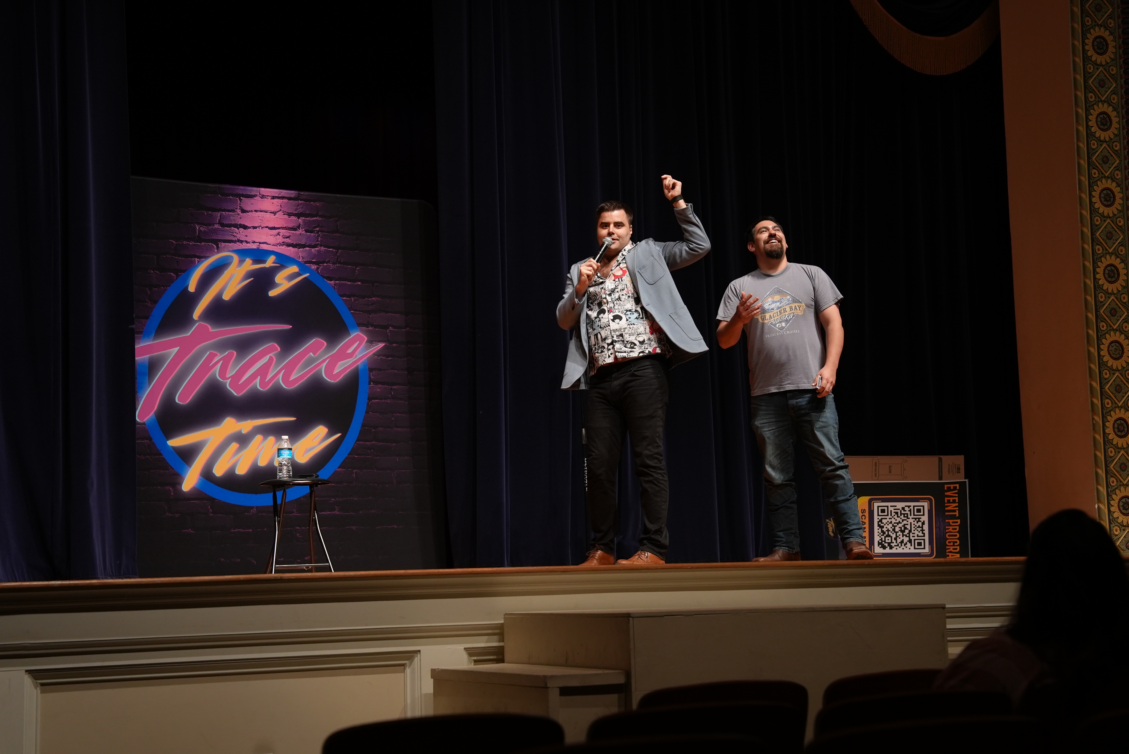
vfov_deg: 21.3
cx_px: 564
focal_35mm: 64
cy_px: 377
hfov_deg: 31.4
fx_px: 2008
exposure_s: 1/160
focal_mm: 64
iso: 2000
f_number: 4
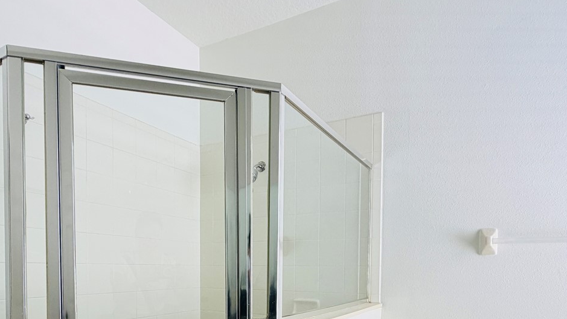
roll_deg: -0.6
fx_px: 391
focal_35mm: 26
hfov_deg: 71.9
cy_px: 281
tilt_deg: -1.5
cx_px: 274
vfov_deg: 41.3
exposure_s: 1/121
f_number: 2.2
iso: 200
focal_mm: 2.22
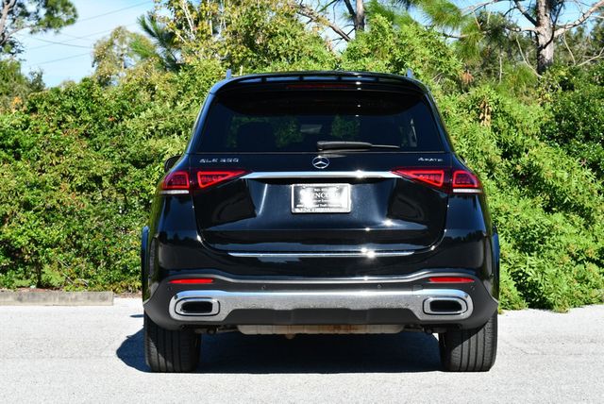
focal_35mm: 96
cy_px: 202
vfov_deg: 14.3
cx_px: 302
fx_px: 1612
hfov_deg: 21.2
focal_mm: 48
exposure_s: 1/250
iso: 140
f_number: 8
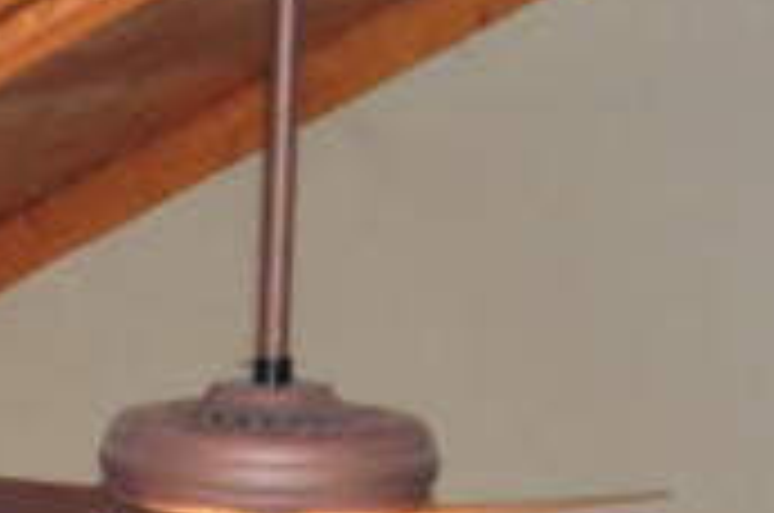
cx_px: -909
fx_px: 6073
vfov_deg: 4.7
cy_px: 1156
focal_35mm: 283
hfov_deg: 7.0
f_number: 5
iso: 800
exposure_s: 1/125
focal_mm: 28
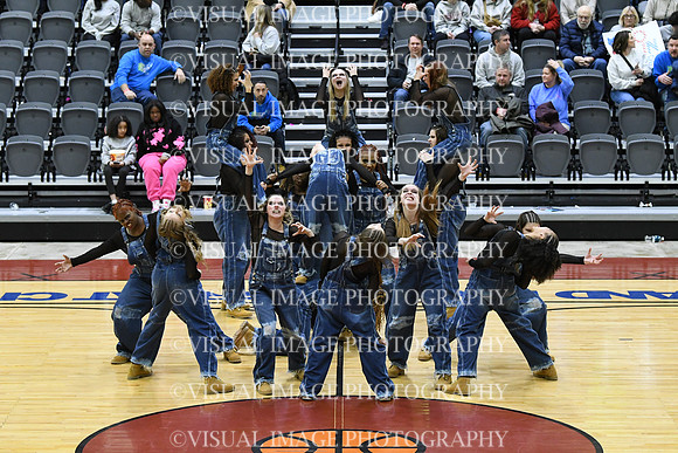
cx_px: 339
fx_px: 2430
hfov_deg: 15.9
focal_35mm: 129
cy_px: 226
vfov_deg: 10.6
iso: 4000
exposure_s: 1/250
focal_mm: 86
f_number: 4
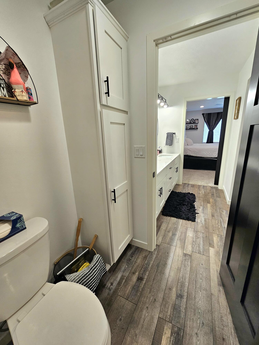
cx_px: 130
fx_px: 130
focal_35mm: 13
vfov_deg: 106.2
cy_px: 172
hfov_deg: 89.9
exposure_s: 1/60.2
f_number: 2.2
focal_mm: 2.2
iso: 100
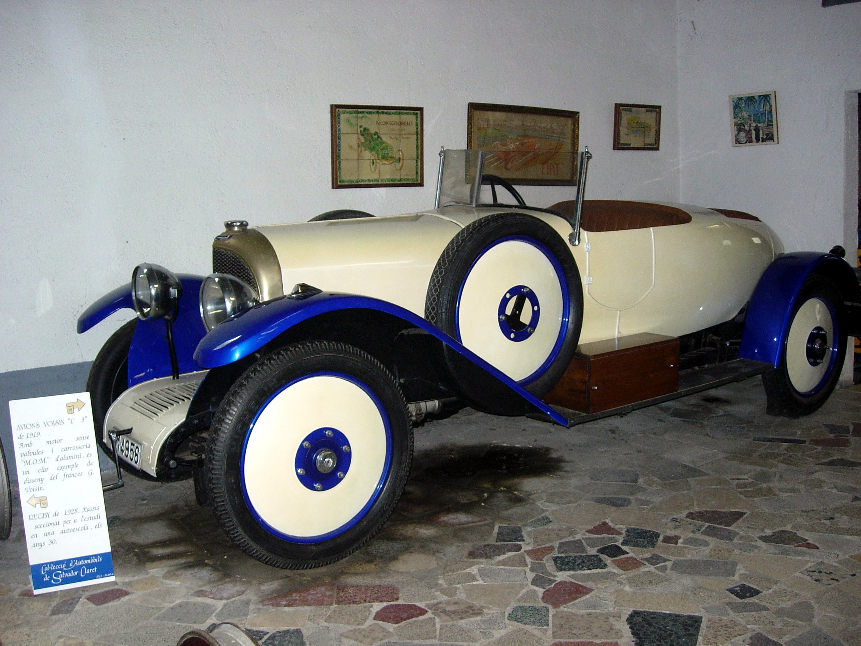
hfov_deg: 49.0
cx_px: 430
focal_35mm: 38
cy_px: 323
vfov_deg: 37.7
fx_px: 945
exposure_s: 1/85.4
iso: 105
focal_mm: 7.8
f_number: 2.8
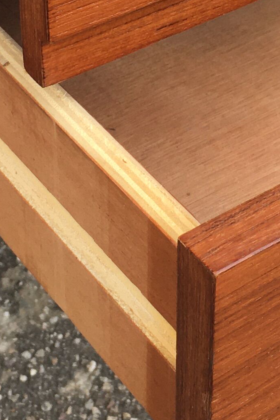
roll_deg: -2.5
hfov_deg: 11.7
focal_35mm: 117
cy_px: -27
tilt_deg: -33.4
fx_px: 1364
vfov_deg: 17.0
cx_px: 218
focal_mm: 4.15
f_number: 2.2
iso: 32
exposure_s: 1/100
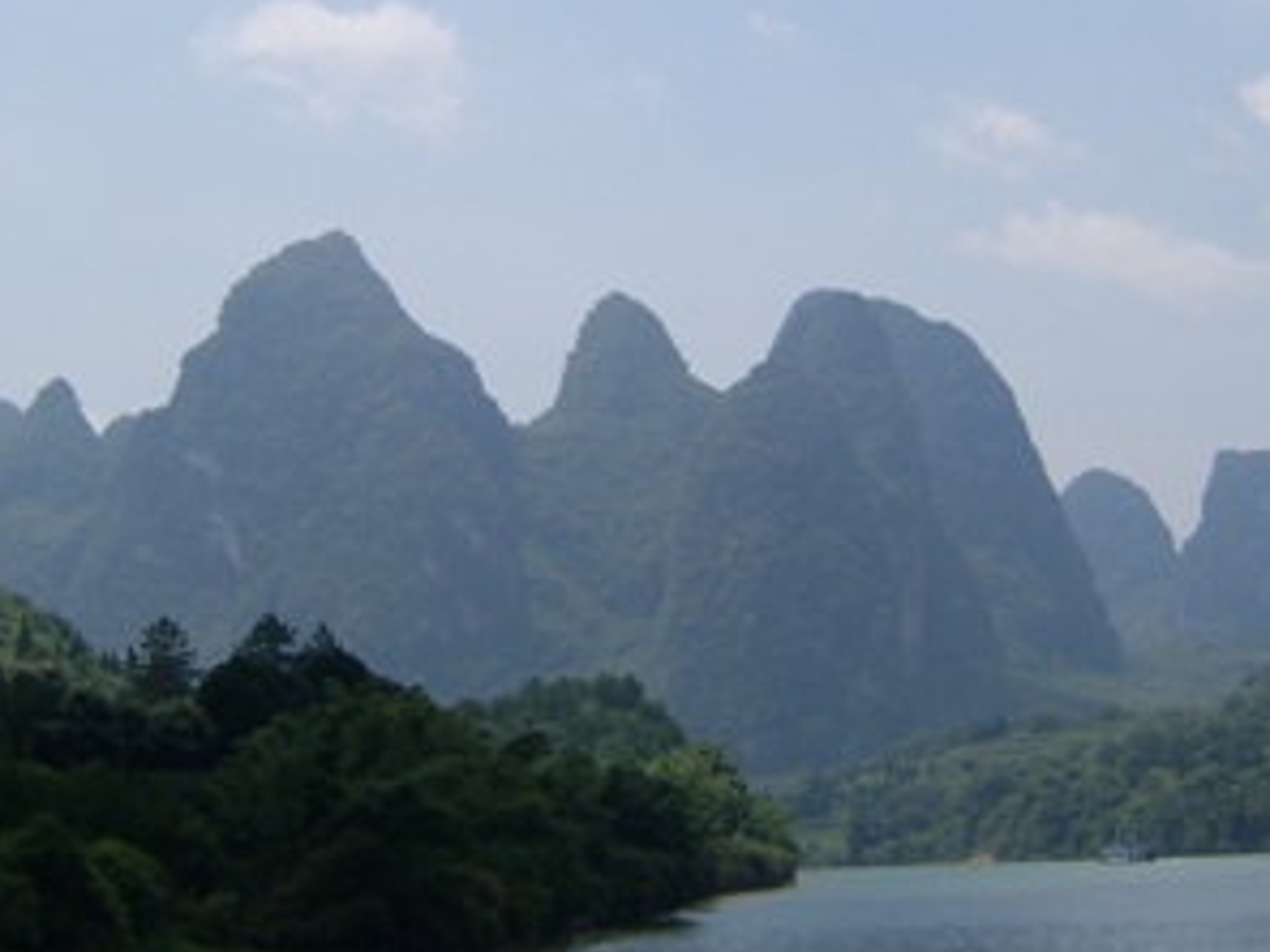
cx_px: 429
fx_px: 2458
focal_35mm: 67
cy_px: 236
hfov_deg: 28.8
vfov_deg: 21.7
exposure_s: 1/353
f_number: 6.7
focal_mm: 8.13
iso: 50
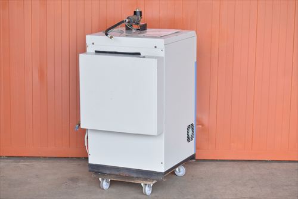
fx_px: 770
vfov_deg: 14.7
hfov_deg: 21.9
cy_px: 100
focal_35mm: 93
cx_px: 149
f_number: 6.3
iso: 1250
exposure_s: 1/640
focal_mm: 62
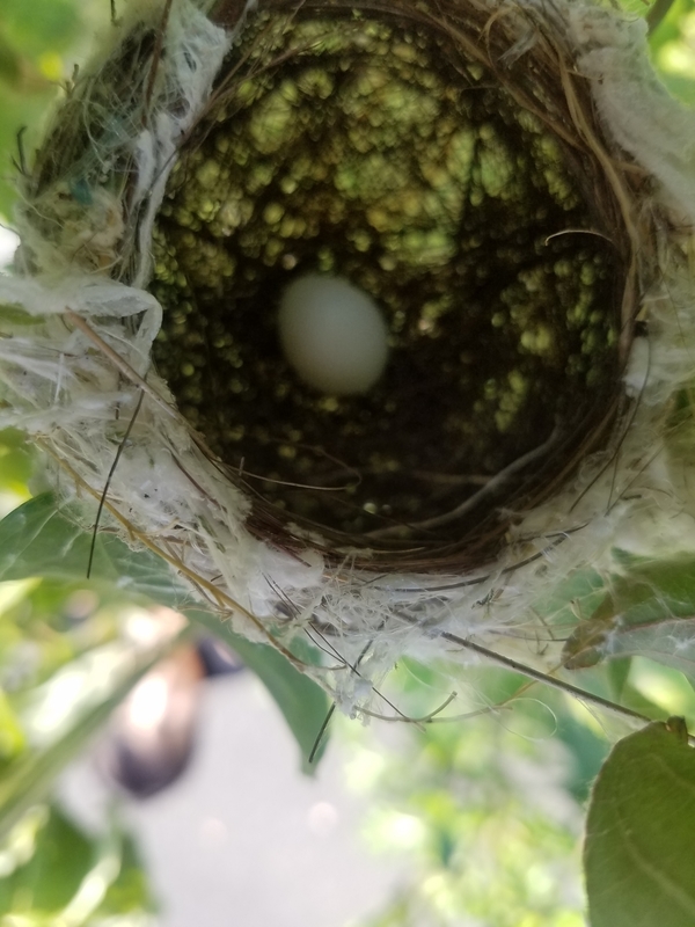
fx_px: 696
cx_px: 348
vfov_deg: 67.3
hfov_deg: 53.1
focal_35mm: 26
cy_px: 464
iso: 50
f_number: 1.7
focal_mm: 4.2
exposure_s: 1/225
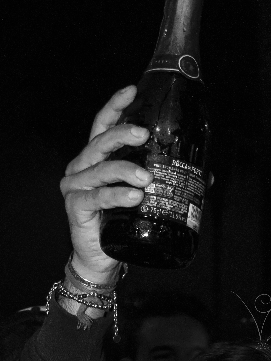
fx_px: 623
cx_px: 158
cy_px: 113
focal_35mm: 60
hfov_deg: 24.5
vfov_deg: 32.0
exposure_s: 1/200
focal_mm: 29
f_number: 5.6
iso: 1600
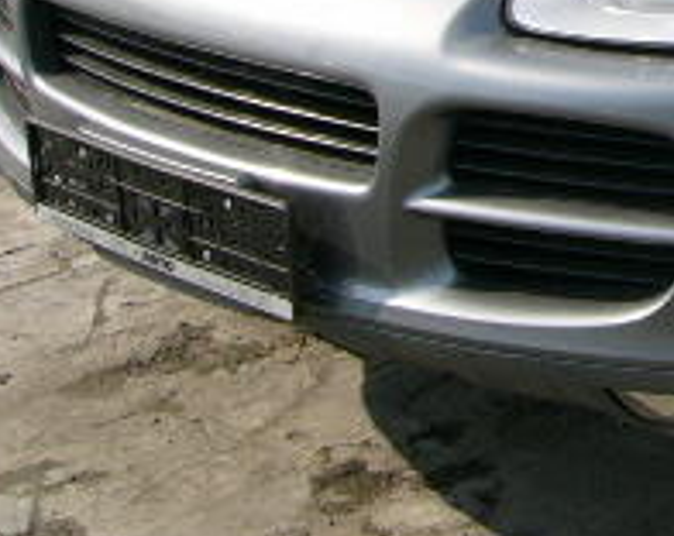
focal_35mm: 115
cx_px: 953
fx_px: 2289
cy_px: -161
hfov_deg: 15.7
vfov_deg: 12.9
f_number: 4
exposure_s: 1/400
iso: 50
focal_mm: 6
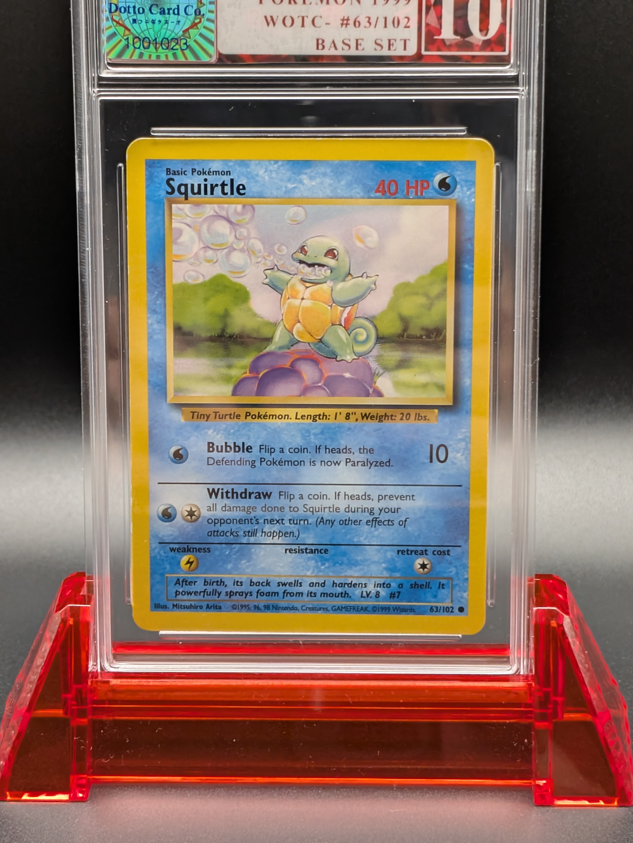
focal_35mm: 60
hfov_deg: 24.4
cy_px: 332
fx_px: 1463
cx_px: 312
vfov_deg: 32.1
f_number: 1.7
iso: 80
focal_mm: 4.53
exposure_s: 1/32.8
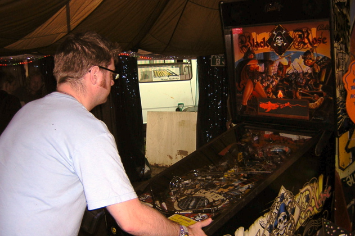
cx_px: 179
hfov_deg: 50.7
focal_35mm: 38
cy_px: 126
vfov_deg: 35.0
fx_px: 375
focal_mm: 4.7
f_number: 2.6
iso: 100
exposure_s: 1/60.1
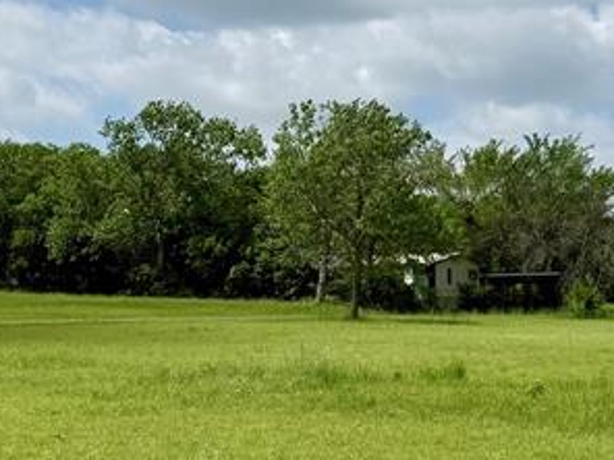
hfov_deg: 23.6
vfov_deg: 17.7
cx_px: 334
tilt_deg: +1.6
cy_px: 294
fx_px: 1472
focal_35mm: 83
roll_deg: +0.4
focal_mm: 6.76
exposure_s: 1/8130
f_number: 1.78
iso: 80
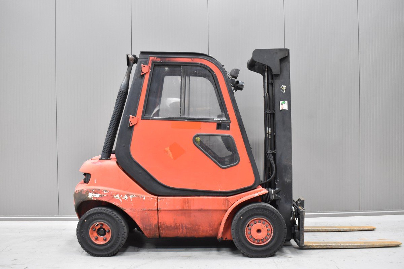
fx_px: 370
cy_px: 134
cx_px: 202
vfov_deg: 40.0
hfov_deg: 57.2
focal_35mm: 33
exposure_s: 1/20
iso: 1600
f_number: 5
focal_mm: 22
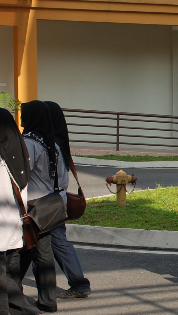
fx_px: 990
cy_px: 182
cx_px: 229
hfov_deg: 10.1
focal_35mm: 118
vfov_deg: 18.1
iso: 160
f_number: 6.3
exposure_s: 1/320
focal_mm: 28
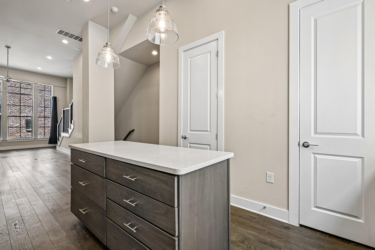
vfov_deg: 73.7
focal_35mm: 16
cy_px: 125
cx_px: 188
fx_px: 167
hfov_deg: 96.7
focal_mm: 16
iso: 250
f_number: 8
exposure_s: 1/15
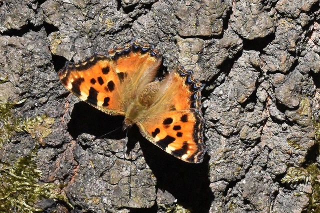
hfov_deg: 13.0
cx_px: 160
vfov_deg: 8.7
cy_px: 106
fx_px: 1399
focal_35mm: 158
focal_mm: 105
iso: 8000
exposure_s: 1/4000
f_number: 18
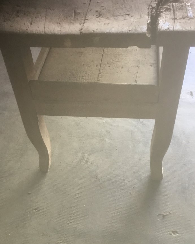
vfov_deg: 43.6
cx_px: 96
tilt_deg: -47.8
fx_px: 303
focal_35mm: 42
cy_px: 146
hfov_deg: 35.7
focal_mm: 3.3
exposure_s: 1/33
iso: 50
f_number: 2.4
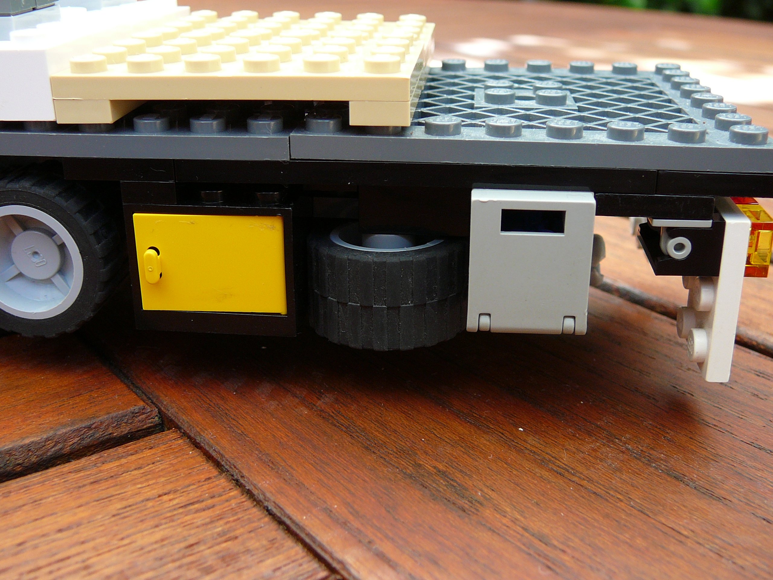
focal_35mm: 41
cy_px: 290
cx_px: 386
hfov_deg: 45.8
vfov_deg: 35.1
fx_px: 916
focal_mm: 6.1
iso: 80
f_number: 3.1
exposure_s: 1/60
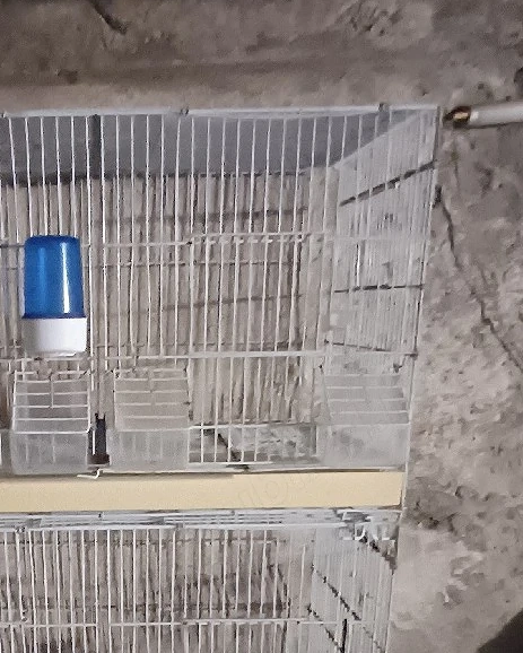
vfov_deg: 48.0
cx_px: 95
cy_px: 504
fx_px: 696
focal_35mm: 36
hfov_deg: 39.4
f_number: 2.2
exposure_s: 1/7.15
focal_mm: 1.64
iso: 1600
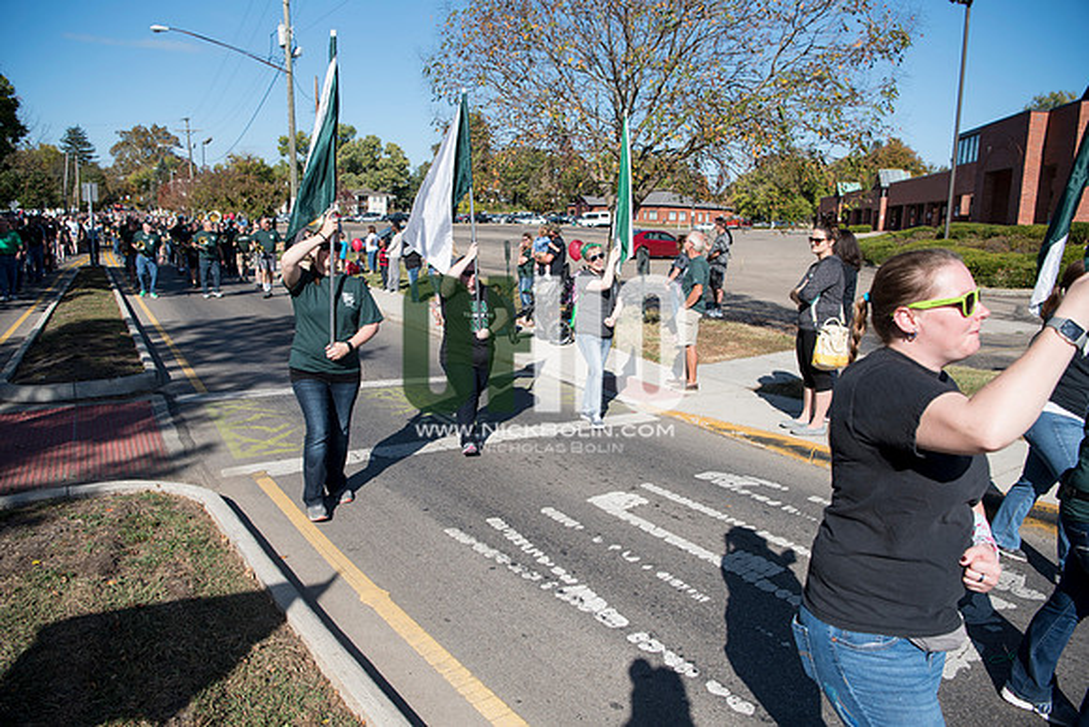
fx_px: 726
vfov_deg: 53.2
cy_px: 364
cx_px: 544
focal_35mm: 24
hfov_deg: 73.7
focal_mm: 24
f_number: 4.5
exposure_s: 1/1600
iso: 250
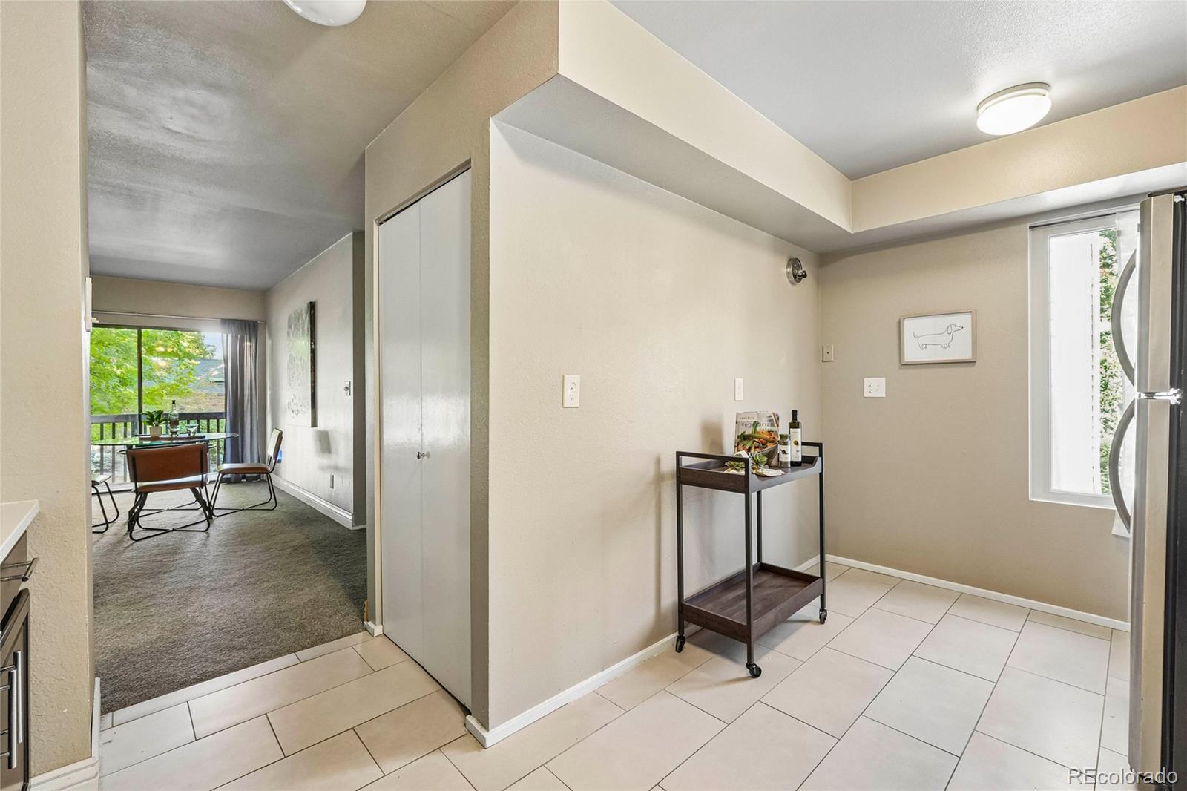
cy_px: 396
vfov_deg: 77.3
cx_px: 594
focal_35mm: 15
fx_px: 494
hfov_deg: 100.4
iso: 800
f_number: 8
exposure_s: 1/3.33
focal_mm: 10
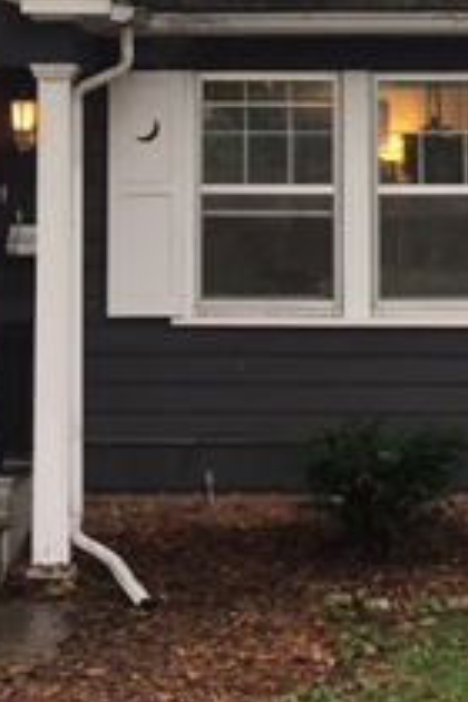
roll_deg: +0.2
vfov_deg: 21.7
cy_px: 77
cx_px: 271
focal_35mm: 92
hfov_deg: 14.9
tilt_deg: +6.8
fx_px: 1794
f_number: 2.2
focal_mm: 4.15
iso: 32
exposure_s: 1/30
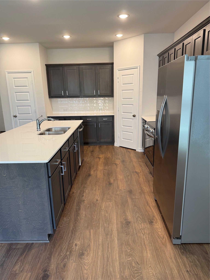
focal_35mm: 24
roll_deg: +0.0
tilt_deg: -11.8
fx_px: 194
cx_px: 105
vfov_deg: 71.6
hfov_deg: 56.8
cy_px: 140
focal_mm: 6.76
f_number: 1.78
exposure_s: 1/60
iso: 125
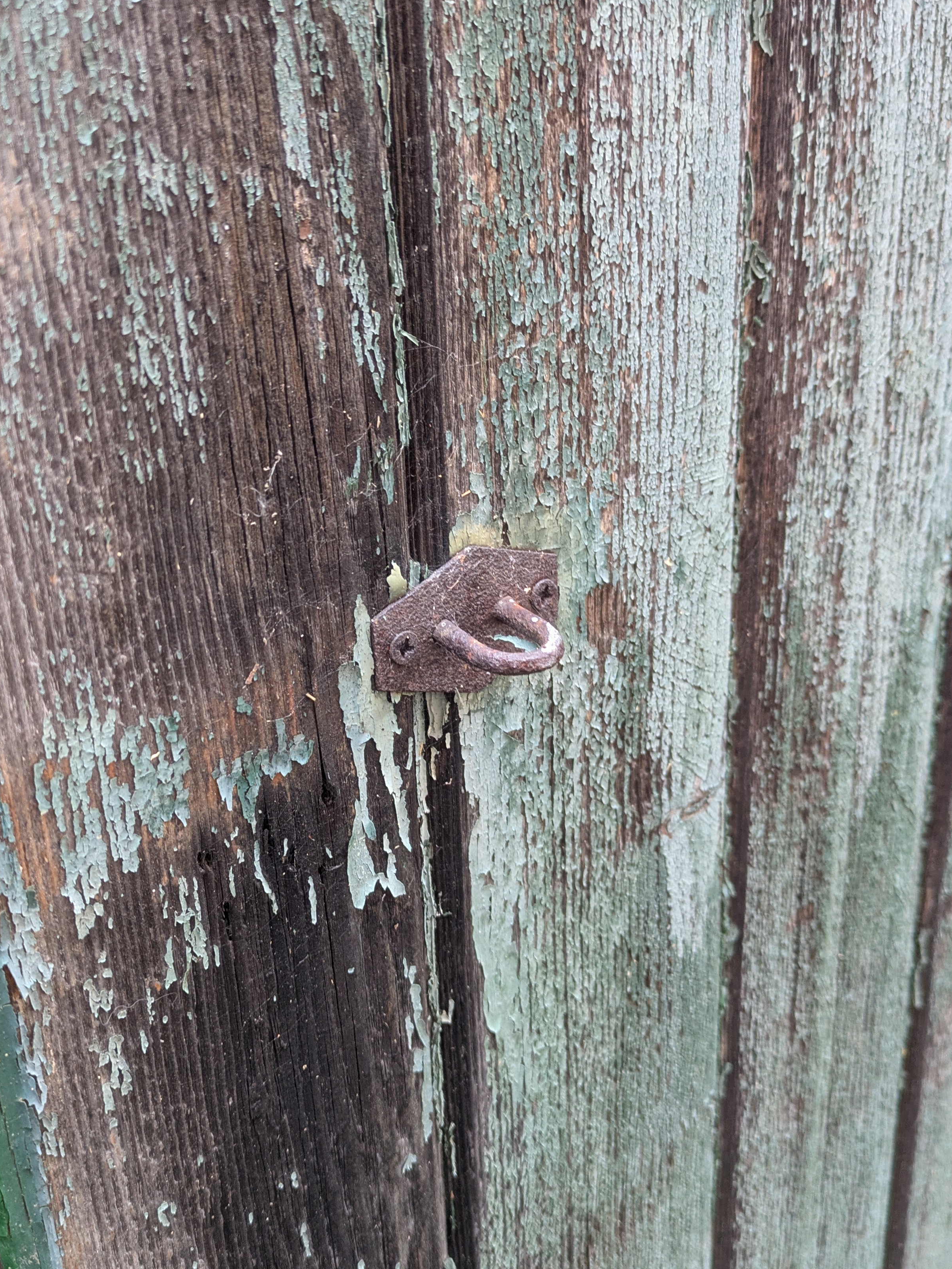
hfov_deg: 39.5
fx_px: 1319
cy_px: 624
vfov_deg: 51.3
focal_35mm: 36
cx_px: 379
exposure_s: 1/100
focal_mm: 5.43
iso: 162
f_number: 1.89
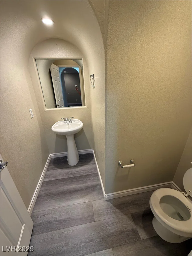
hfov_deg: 85.7
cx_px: 96
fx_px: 104
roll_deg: +1.7
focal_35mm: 14
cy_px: 128
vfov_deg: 102.1
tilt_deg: -22.2
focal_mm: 2.22
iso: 200
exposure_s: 1/60
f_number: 2.2
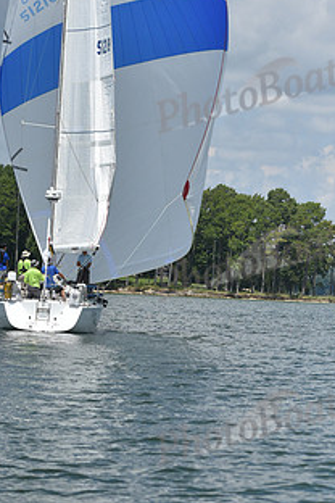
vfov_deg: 12.8
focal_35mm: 160
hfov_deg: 8.6
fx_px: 2233
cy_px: 198
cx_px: 73
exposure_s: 1/8000
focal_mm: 86
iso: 320
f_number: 4
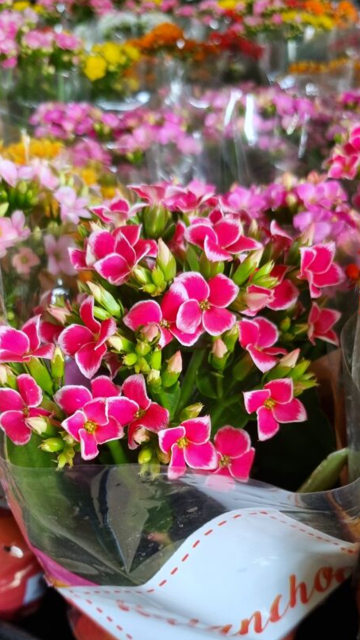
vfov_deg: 54.9
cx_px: 171
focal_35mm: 36
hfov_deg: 32.8
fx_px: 611
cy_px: 380
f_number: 1.8
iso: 250
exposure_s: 1/120
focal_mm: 5.4
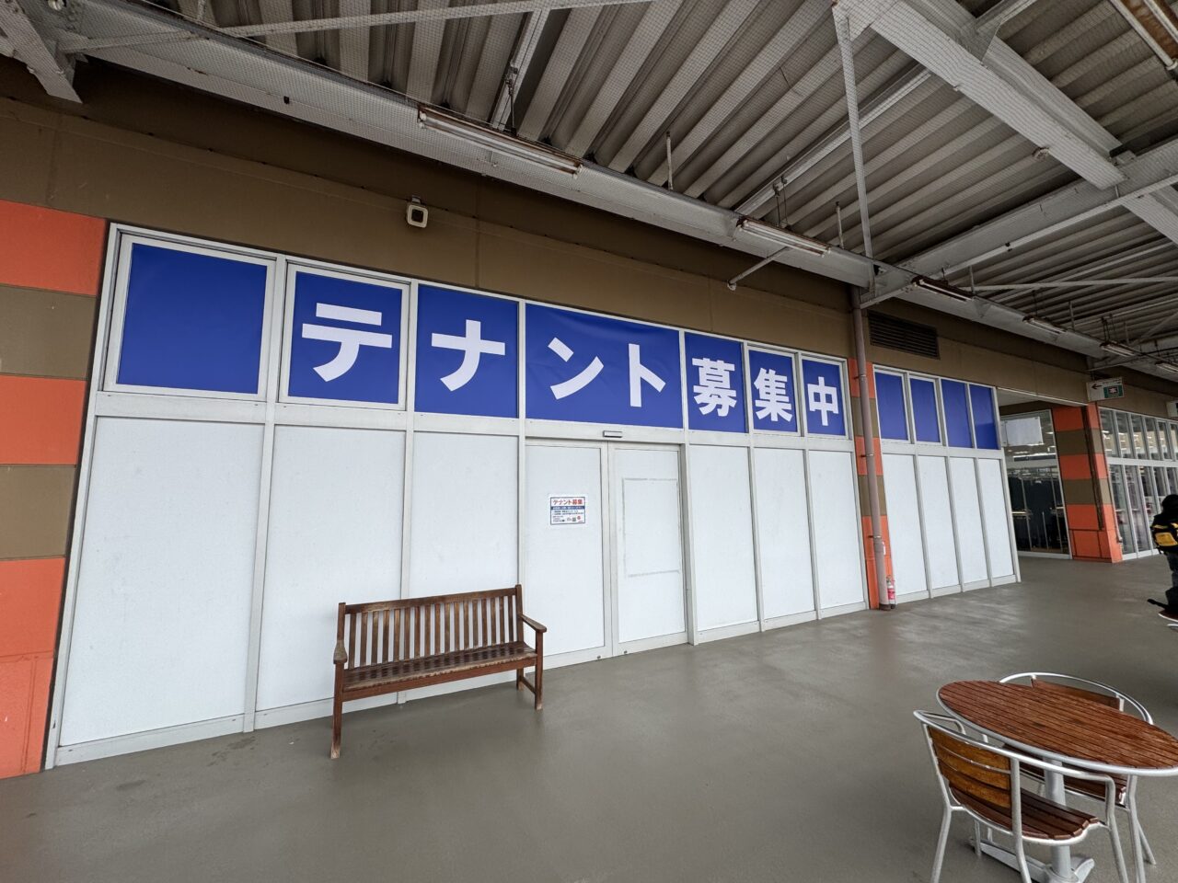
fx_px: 476
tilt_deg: +9.5
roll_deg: +1.3
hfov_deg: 102.1
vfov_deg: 85.7
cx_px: 589
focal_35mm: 14
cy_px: 442
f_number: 2.2
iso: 50
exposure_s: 1/596
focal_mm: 2.22
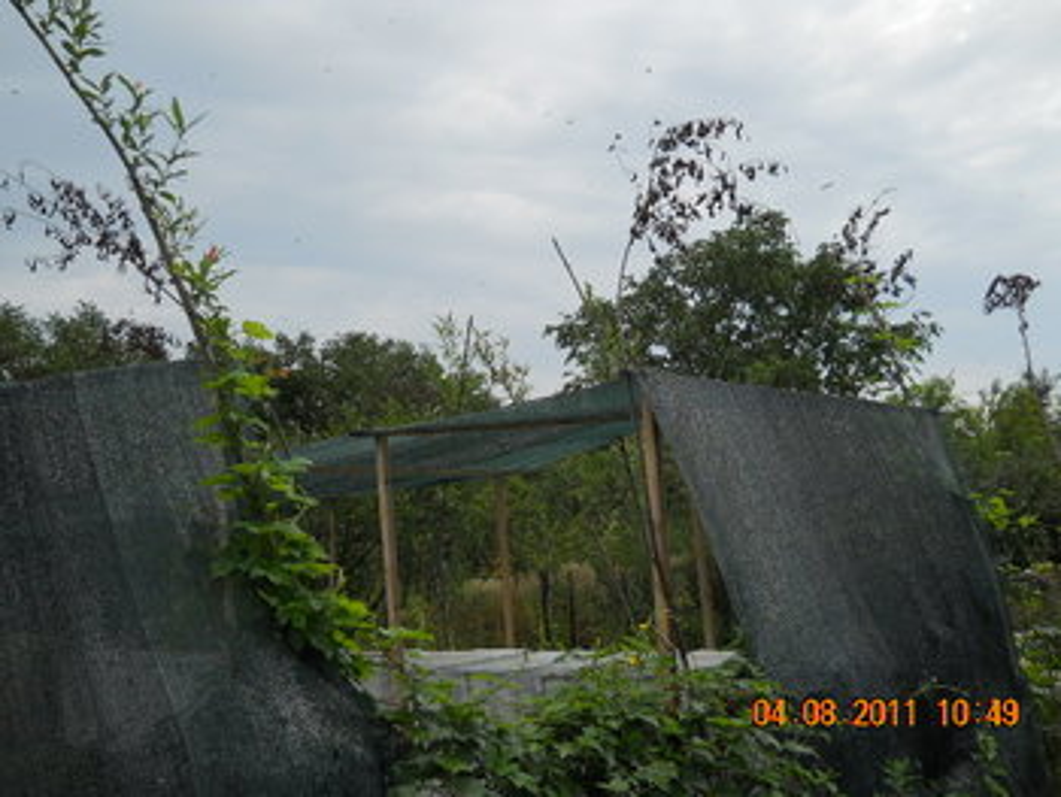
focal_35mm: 41
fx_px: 1258
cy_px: 398
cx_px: 530
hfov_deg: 45.7
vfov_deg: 35.2
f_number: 5.5
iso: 80
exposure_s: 1/320
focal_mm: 6.72
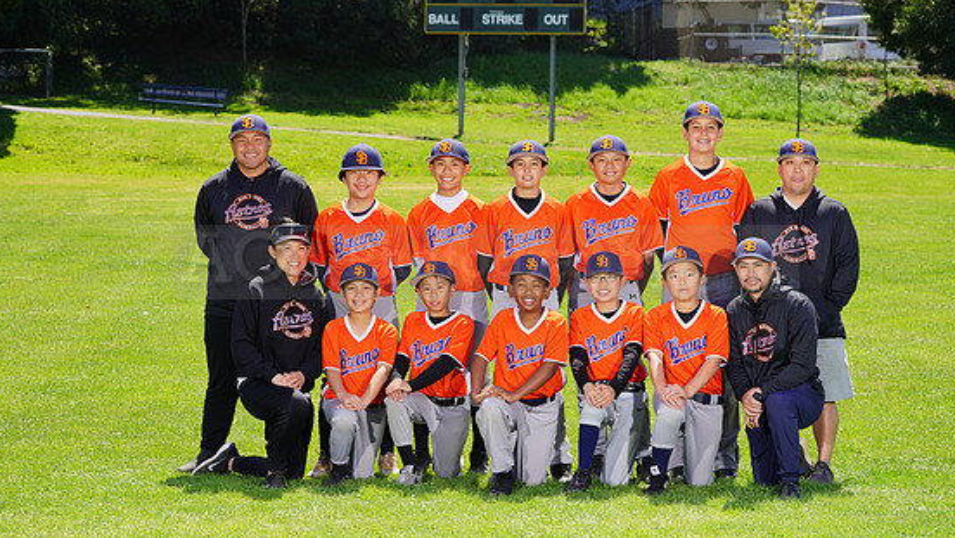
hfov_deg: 19.4
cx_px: 464
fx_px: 2787
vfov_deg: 11.0
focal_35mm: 110
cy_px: 248
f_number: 8
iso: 100
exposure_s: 1/250
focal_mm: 100
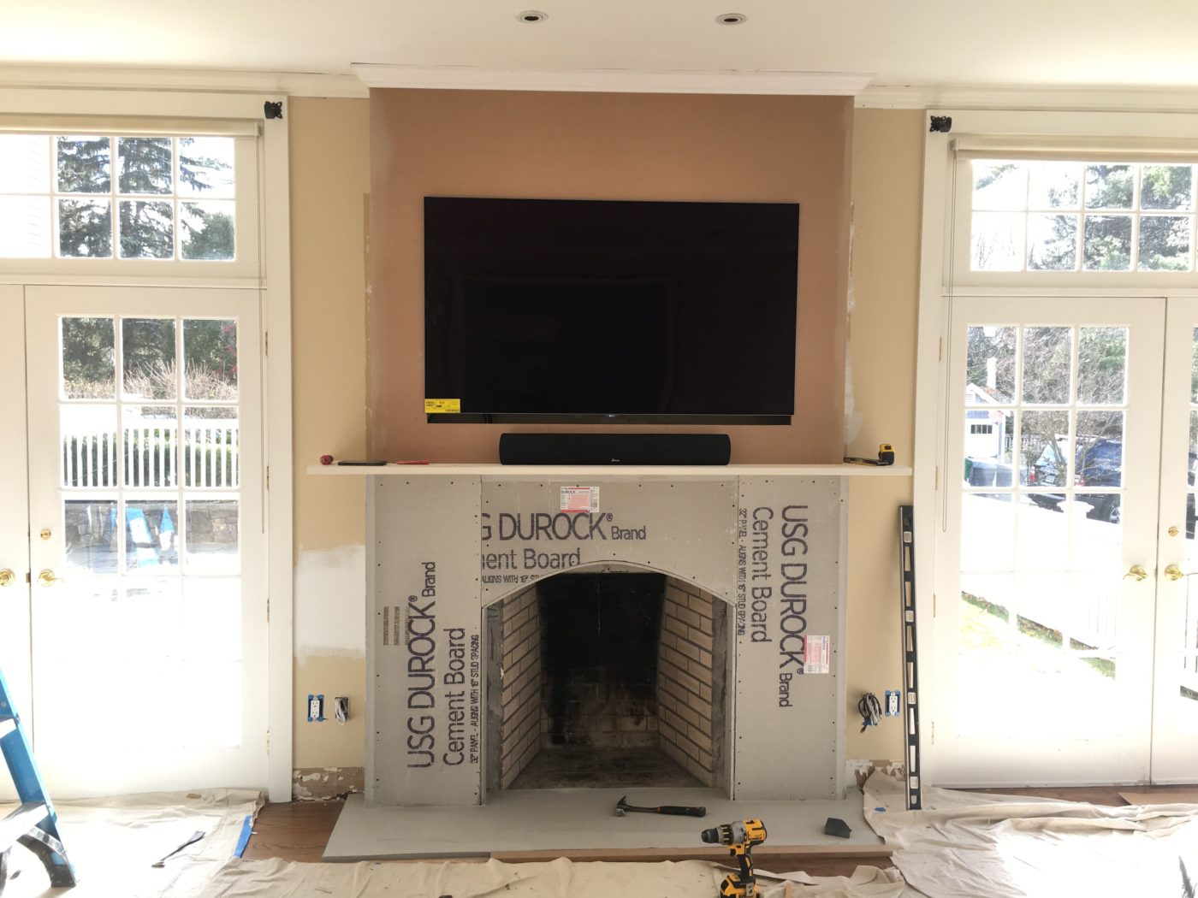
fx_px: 1004
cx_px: 599
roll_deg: -0.6
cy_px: 449
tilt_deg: -4.2
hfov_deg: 61.7
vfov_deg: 48.2
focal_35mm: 29
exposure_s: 1/120
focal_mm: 4.15
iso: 32
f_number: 2.2
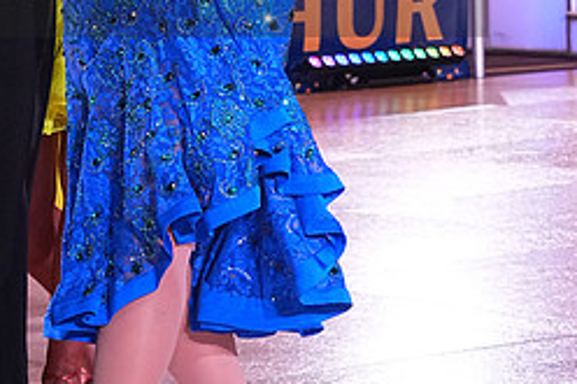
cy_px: -40
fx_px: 3748
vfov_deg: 5.8
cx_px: 169
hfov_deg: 8.8
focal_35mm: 234
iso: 2500
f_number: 7.1
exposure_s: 1/250
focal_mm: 67
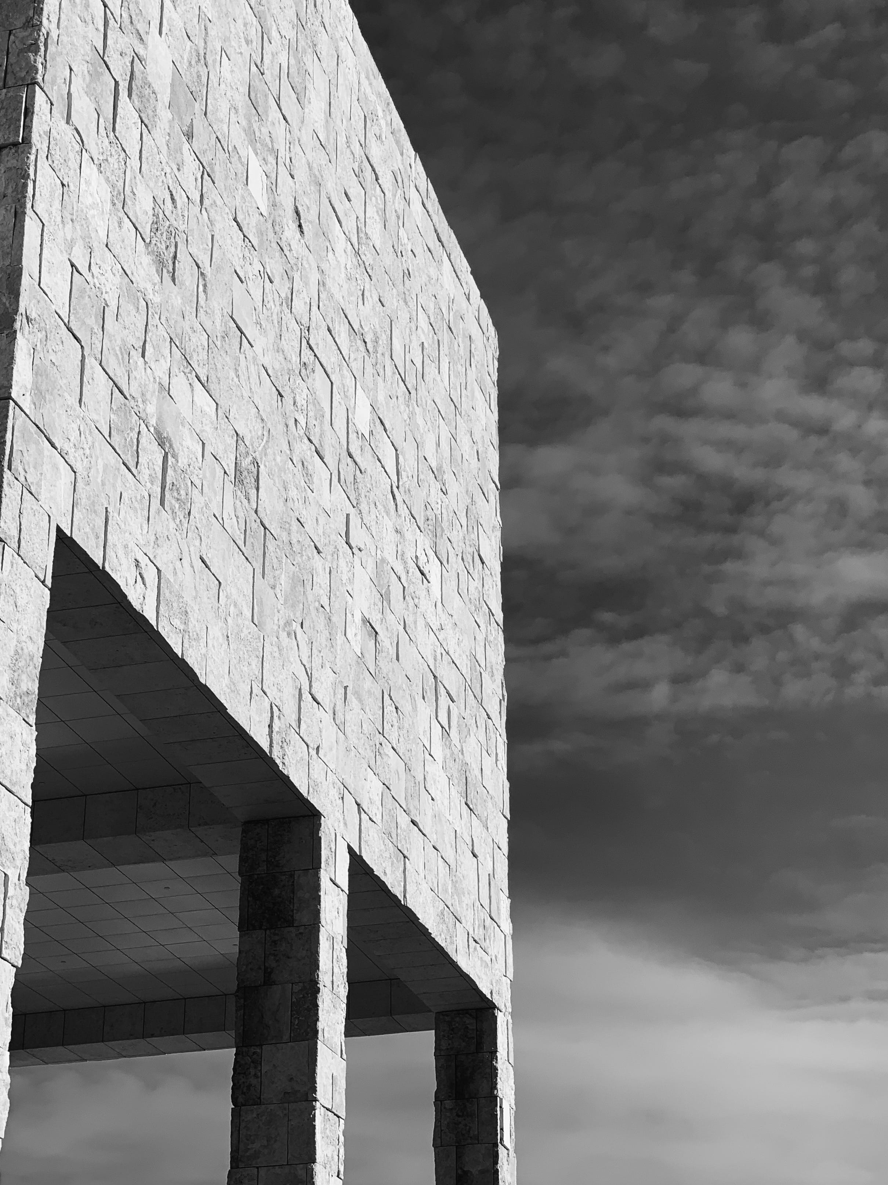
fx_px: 2224
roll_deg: +1.3
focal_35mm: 65
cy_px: 605
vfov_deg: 29.8
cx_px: 482
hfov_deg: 22.6
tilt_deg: +28.4
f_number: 2.4
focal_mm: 6
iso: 16
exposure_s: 1/2519
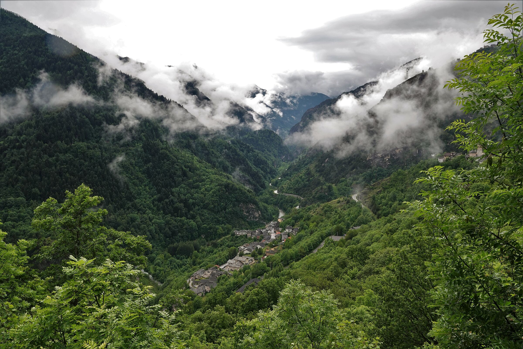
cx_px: 262
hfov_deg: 71.5
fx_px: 363
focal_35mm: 25
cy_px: 174
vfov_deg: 51.3
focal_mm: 9.3
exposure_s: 1/400
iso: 100
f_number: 4
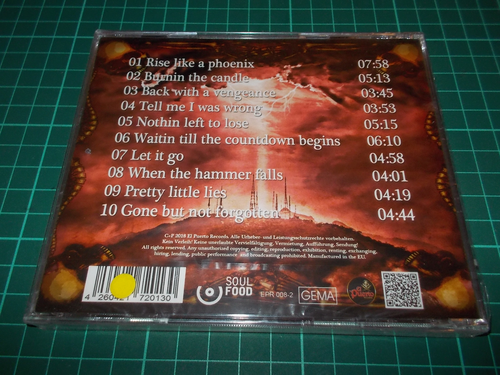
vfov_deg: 48.2
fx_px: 419
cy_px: 188
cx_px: 250
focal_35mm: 29
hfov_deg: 61.7
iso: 200
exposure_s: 1/30
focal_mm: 4.1
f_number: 3.3
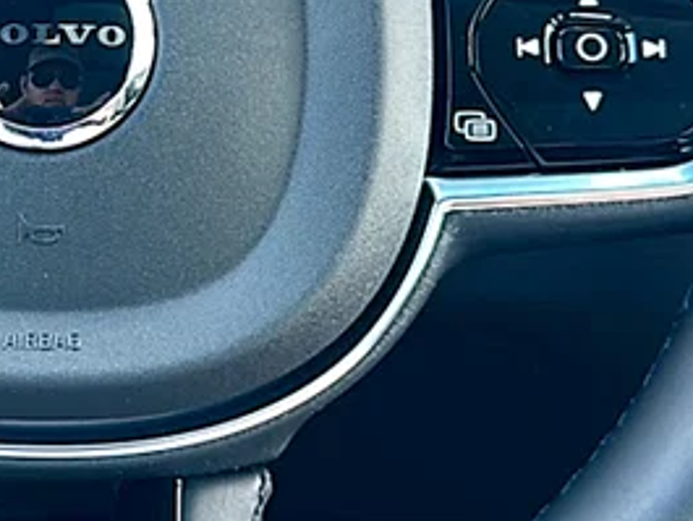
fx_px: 1322
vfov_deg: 21.8
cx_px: 42
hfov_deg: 28.0
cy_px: 56
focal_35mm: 66
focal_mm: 6.86
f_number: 1.78
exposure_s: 1/94
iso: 80
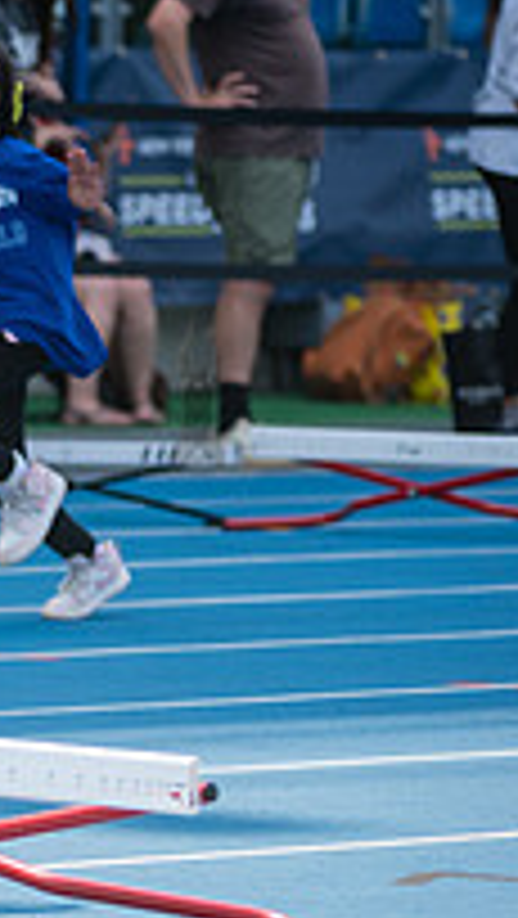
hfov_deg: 2.8
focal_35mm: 431
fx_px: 10507
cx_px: -676
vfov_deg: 5.0
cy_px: 389
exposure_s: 1/800
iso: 160
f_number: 4
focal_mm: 145
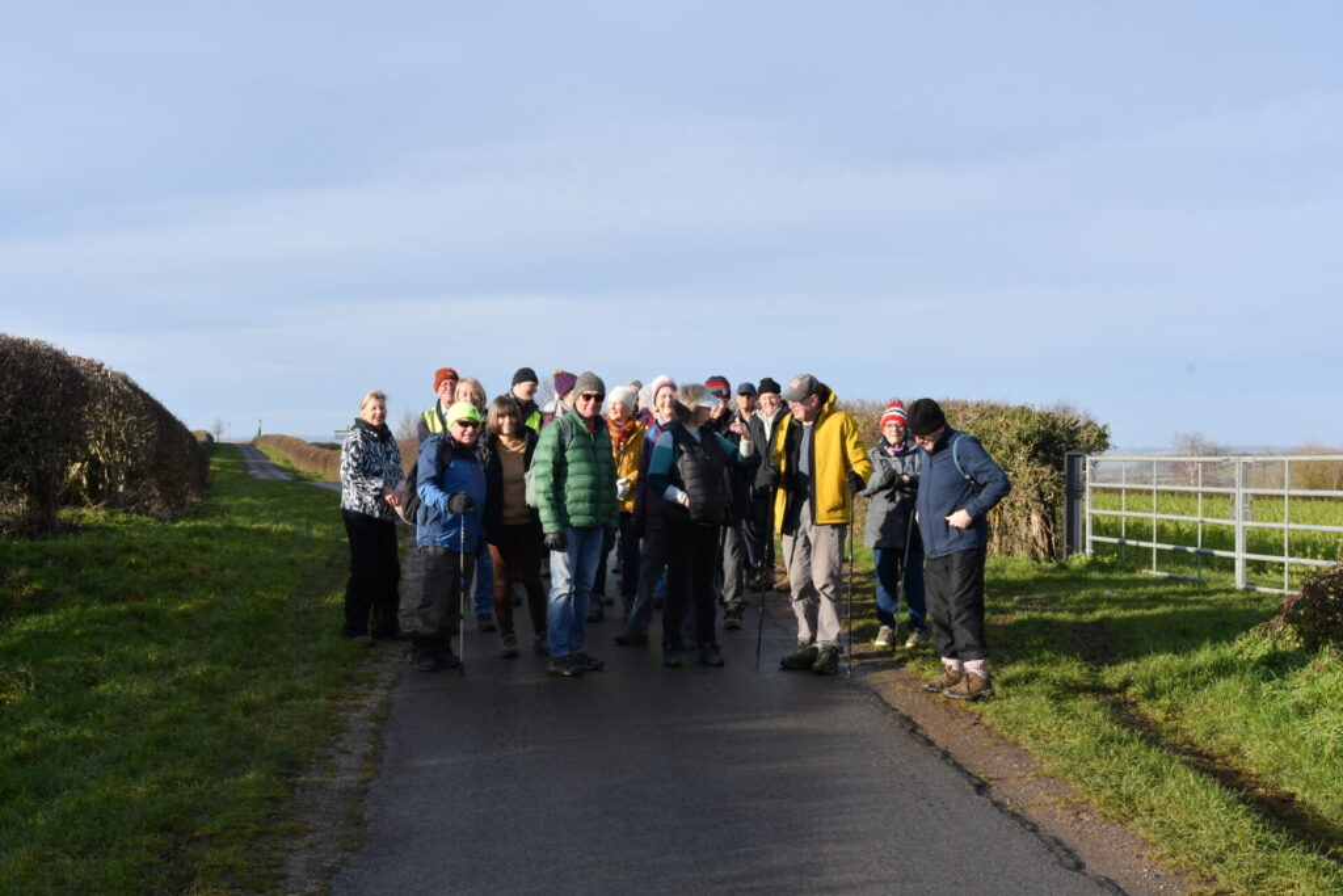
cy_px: 448
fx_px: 1959
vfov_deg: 25.8
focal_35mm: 52
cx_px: 672
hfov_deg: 37.8
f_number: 11
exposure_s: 1/200
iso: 400
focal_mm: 35
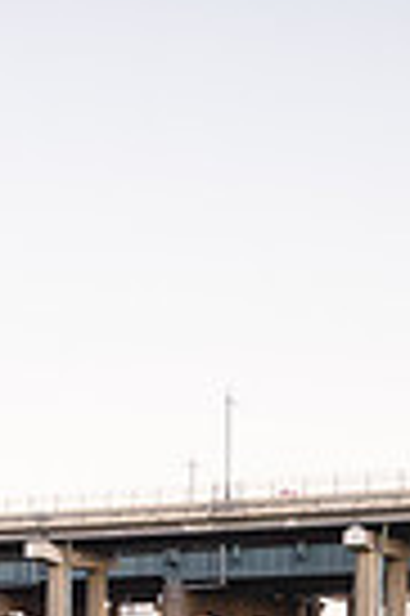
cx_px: -113
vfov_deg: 18.9
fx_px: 1747
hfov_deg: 13.0
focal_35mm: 102
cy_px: 744
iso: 2000
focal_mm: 24
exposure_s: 1/500
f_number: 5
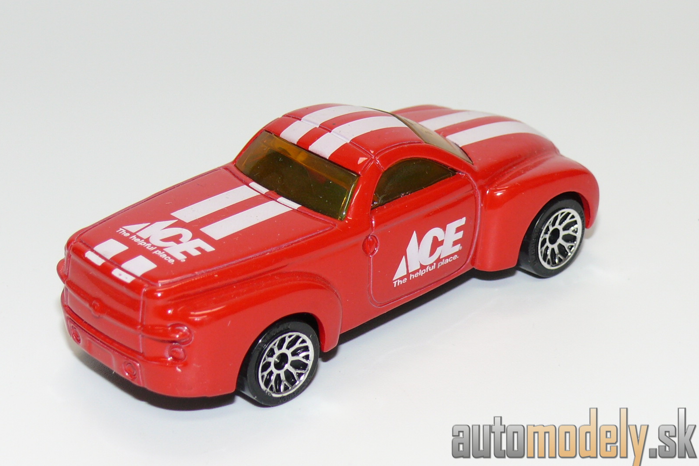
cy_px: 211
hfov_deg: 18.6
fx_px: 2136
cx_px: 350
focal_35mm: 110
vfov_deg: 12.5
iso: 100
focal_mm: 13.7
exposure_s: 1/30
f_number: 4
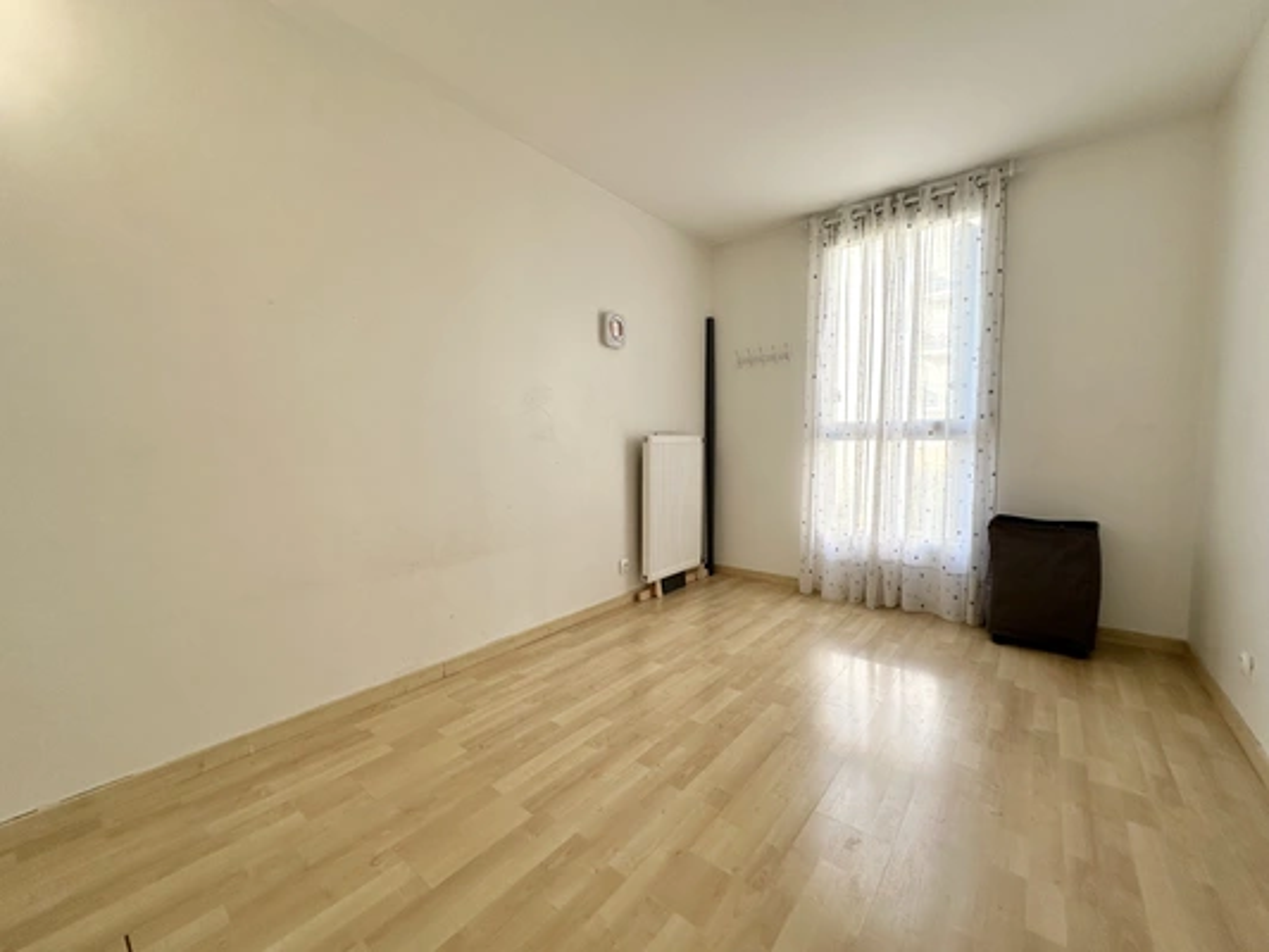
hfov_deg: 102.1
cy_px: 476
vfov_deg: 85.7
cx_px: 634
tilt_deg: -3.2
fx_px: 513
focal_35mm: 14
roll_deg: +0.3
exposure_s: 1/99
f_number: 2.2
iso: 80
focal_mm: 2.22
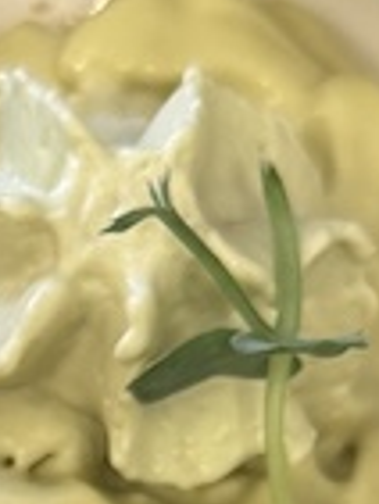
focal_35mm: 170
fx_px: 2478
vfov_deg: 10.9
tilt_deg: -68.7
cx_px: -290
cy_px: 869
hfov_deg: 8.4
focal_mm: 6.76
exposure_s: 1/50
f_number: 1.78
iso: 250
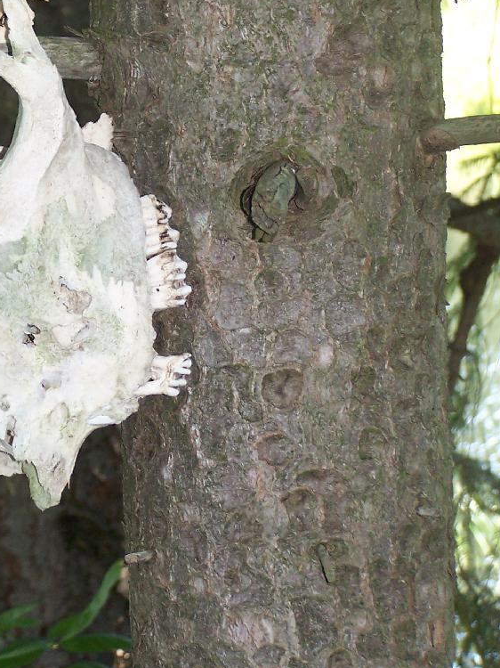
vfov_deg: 9.3
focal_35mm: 213
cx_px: 88
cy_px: 133
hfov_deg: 7.0
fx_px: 4104
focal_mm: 19.4
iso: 140
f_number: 3.2
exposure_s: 1/100
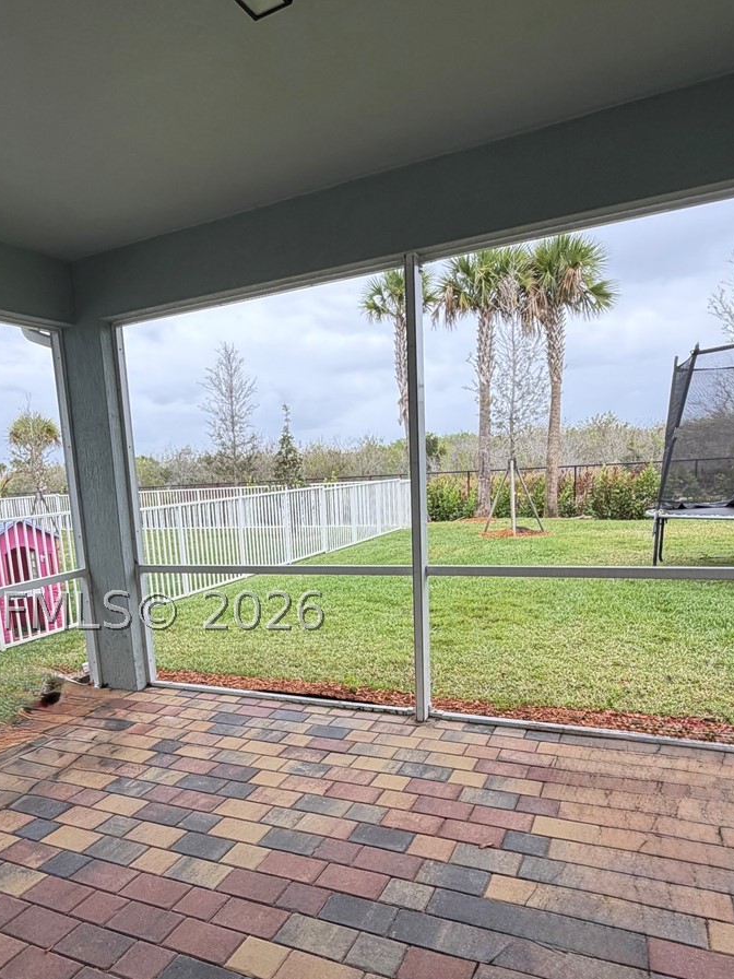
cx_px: 260
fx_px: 707
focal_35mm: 25
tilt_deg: -11.4
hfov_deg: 54.0
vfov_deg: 68.3
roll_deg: +3.6
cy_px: 611
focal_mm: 2.22
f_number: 2.2
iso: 40
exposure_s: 1/161
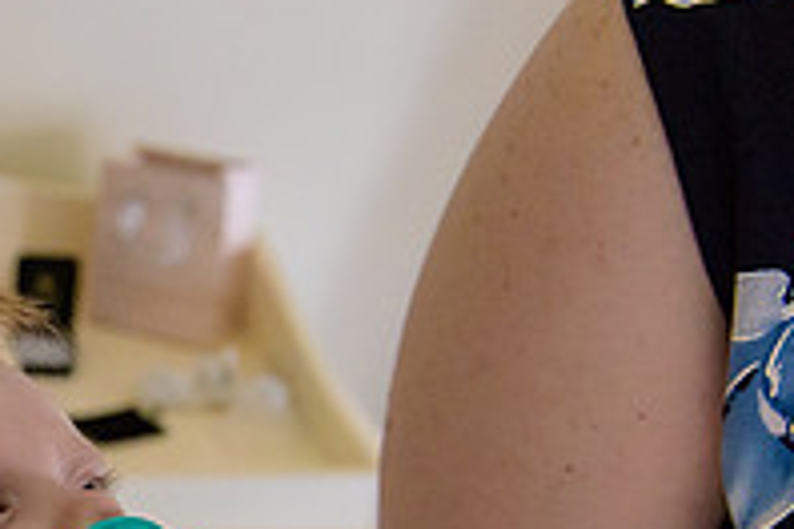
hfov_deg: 24.4
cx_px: -132
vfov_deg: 17.5
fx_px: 1676
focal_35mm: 76
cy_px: 527
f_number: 3.2
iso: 1600
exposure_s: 1/200
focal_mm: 26
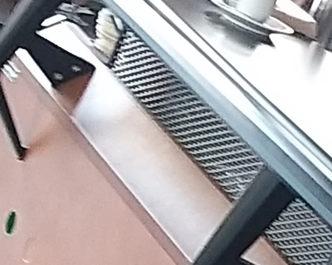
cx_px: 918
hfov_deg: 9.5
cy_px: 495
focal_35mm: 169
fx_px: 1660
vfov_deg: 8.7
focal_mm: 3.93
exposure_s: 1/33
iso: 200
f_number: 1.7
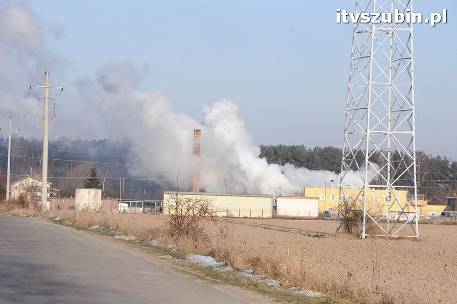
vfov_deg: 8.7
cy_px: 152
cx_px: 228
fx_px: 1997
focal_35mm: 158
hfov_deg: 13.1
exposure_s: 1/2000
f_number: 11
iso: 1250
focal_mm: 105
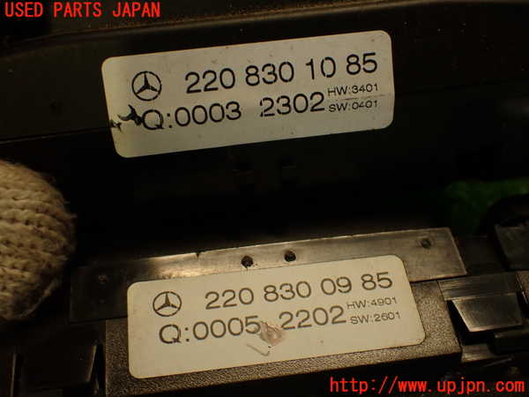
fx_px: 627
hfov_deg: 45.8
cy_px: 198
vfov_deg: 35.1
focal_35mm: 41
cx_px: 264
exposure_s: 1/60
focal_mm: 7.31
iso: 200
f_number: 2.8
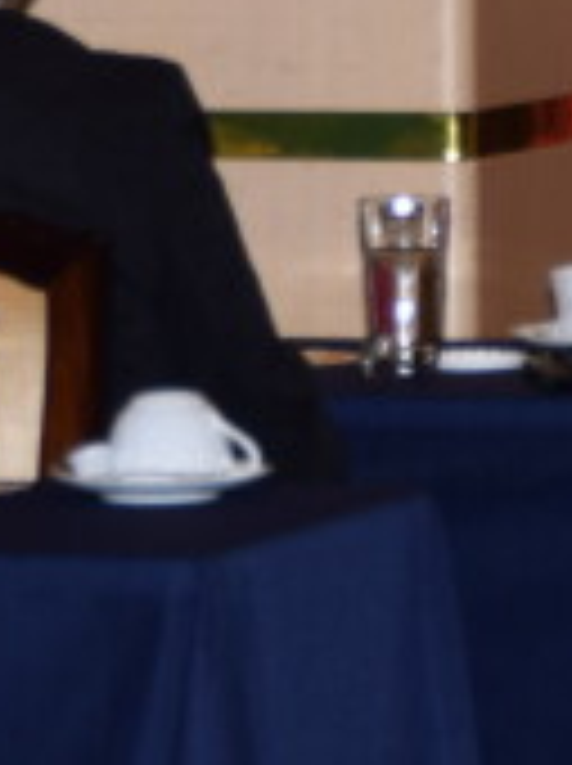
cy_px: -326
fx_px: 14421
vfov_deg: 3.0
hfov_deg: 2.3
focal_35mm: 653
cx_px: 658
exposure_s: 1/60
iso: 100
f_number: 5
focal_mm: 75
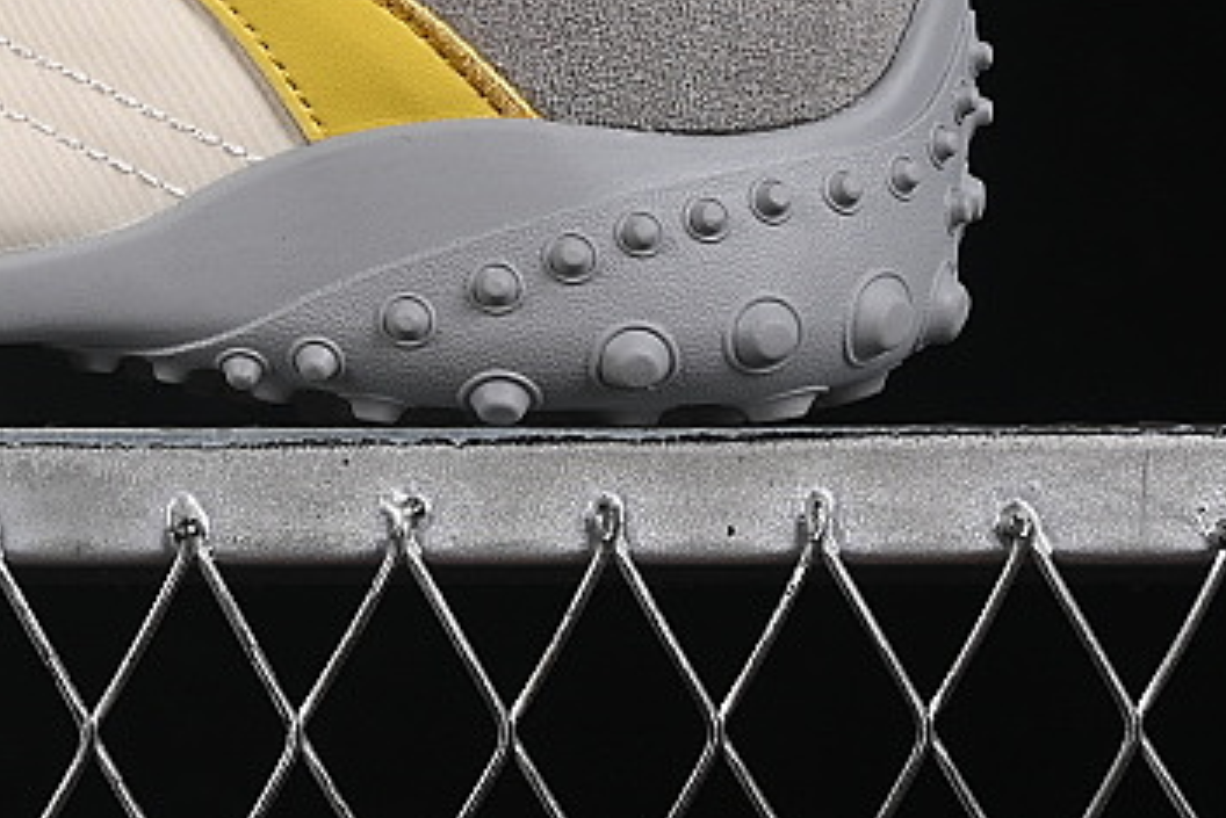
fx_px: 7836
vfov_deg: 5.9
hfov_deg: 8.9
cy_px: -355
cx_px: -185
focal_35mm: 230
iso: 160
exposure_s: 1/80
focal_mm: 50
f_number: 8
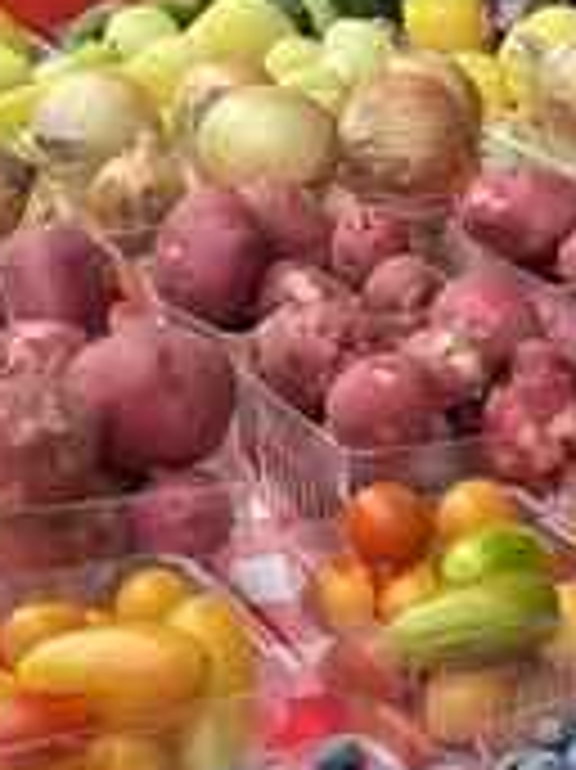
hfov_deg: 17.6
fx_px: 1799
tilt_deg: -25.0
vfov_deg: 24.1
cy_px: 313
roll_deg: -4.0
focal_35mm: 81
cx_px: 626
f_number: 1.6
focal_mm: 5.1
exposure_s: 1/605
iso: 50
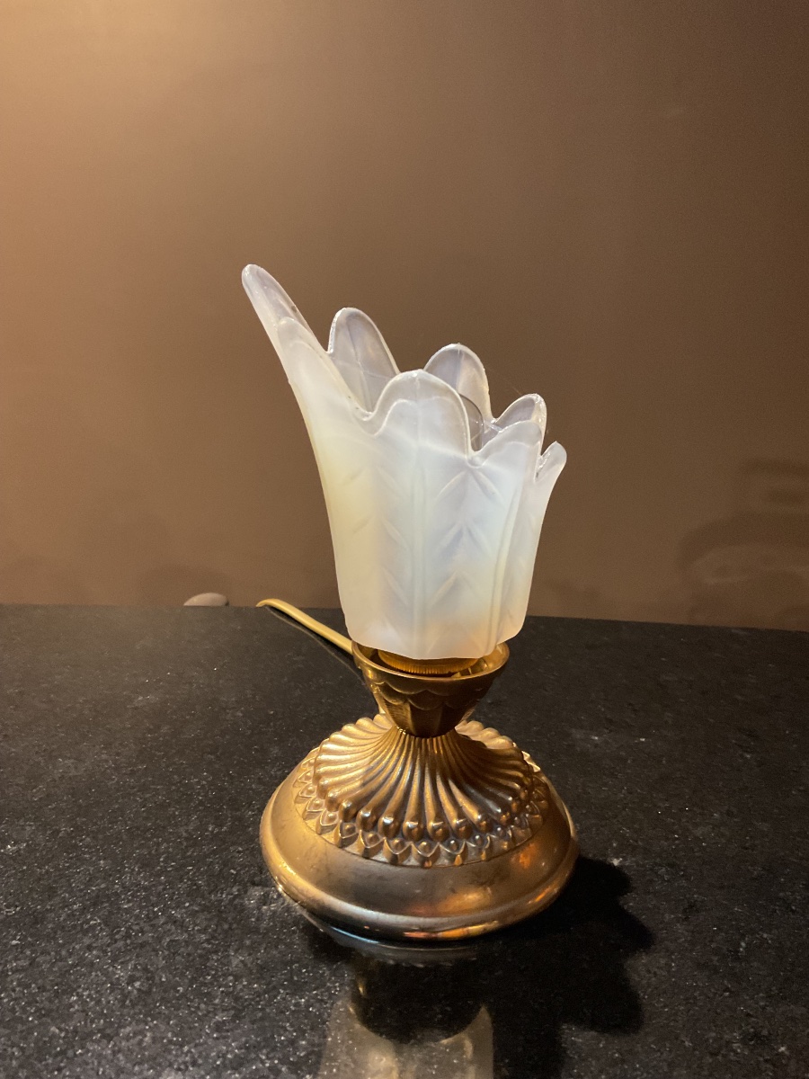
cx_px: 404
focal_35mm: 29
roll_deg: -1.7
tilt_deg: -16.5
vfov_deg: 61.7
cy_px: 540
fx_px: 904
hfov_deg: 48.2
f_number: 1.8
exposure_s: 1/25
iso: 320
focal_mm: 3
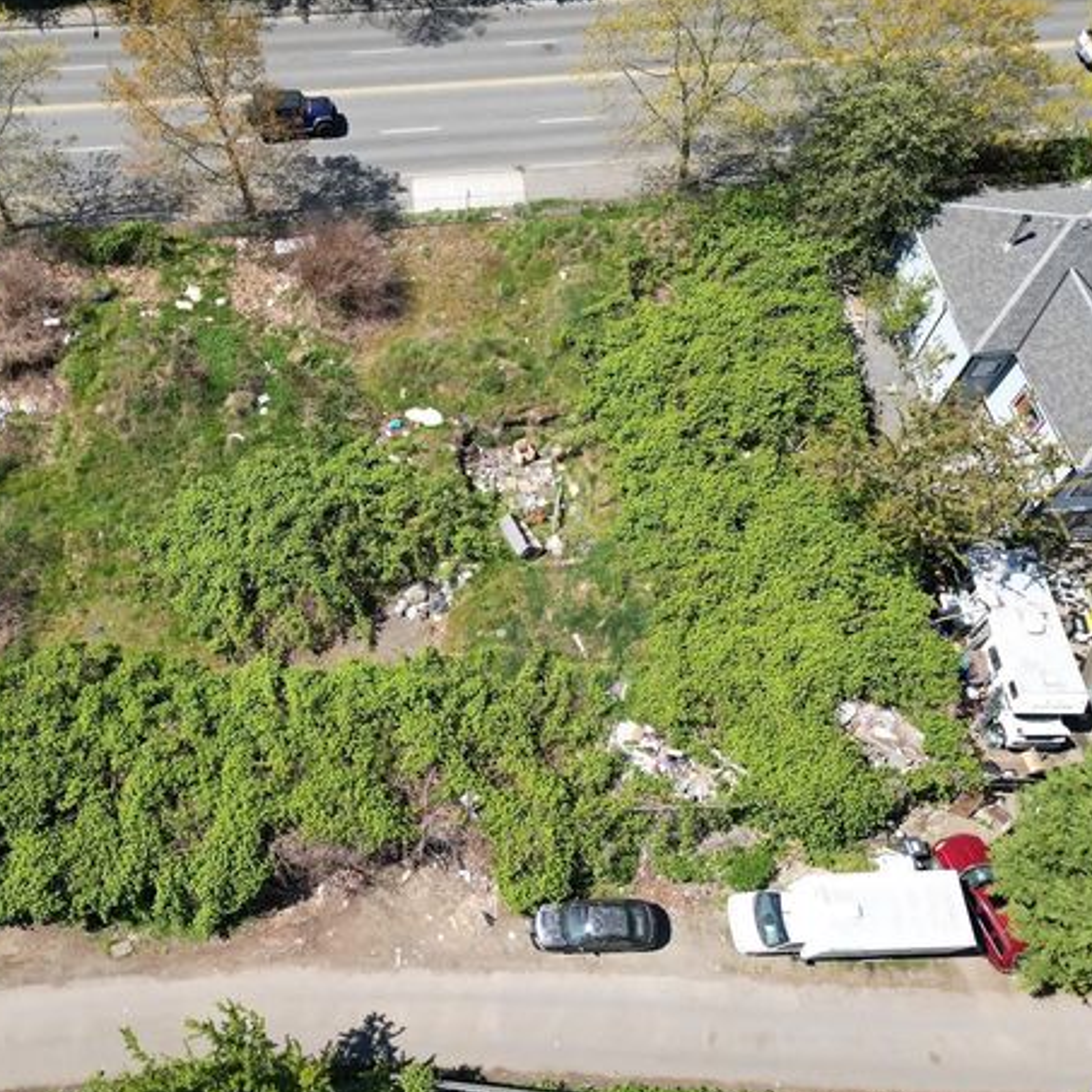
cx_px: 391
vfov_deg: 54.0
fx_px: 1071
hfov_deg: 53.3
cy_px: 530
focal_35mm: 30
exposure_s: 1/1600
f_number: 1.7
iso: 120
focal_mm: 6.72
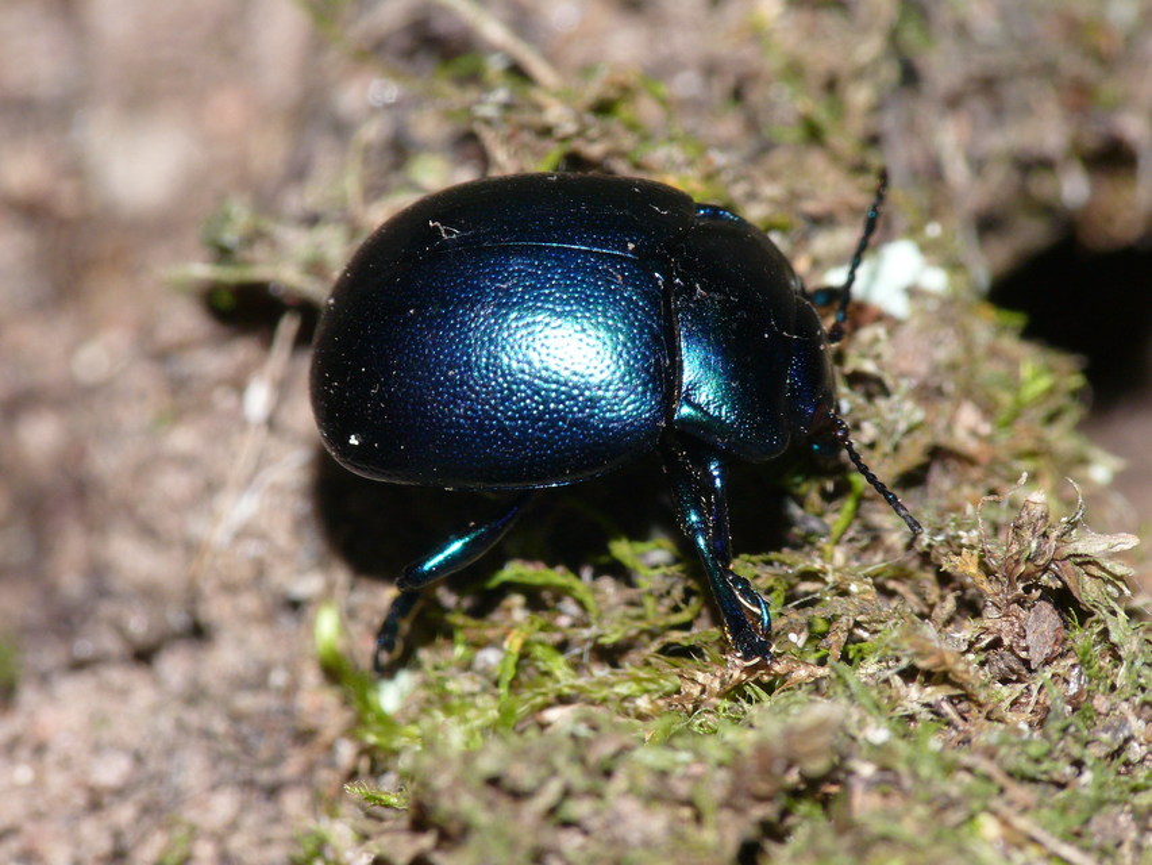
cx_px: 576
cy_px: 432
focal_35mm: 420
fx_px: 13979
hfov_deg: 4.7
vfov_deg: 3.5
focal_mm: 88.8
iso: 200
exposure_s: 1/640
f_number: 11
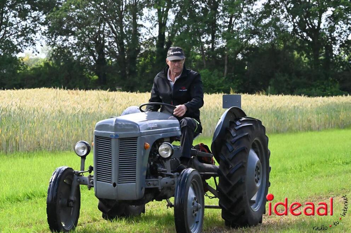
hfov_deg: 12.5
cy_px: 116
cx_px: 176
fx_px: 1607
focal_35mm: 165
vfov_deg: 8.3
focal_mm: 165
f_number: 16
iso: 32000
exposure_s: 1/8000
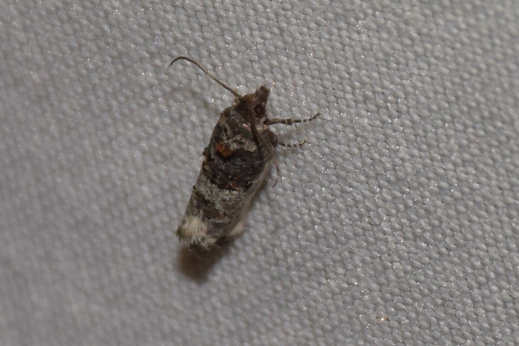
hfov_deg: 9.8
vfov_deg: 6.5
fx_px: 3027
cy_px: 173
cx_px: 260
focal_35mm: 210
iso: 400
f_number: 10
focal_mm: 140
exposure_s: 1/160
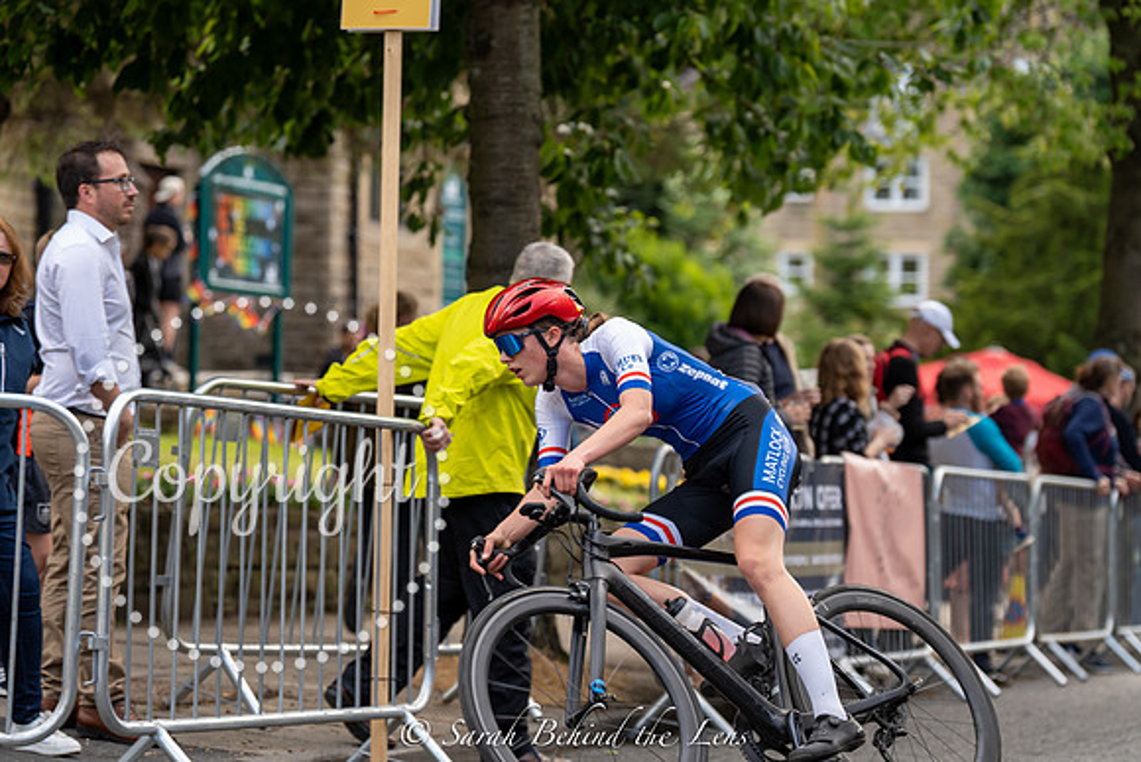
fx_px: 3646
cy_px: 381
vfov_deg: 11.9
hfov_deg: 17.8
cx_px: 570
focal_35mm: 115
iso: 400
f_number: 3.2
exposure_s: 1/1000
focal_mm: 115
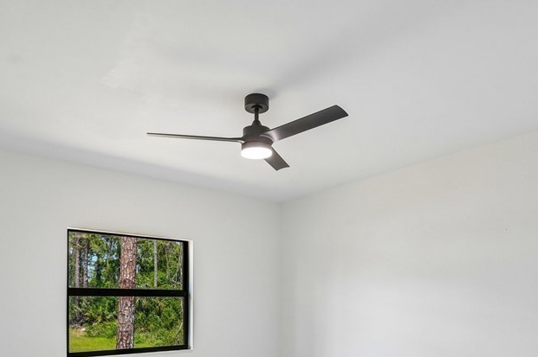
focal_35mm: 28
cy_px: 299
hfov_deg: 65.5
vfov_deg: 43.6
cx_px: 260
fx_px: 418
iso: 400
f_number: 8
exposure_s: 1/80
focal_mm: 16
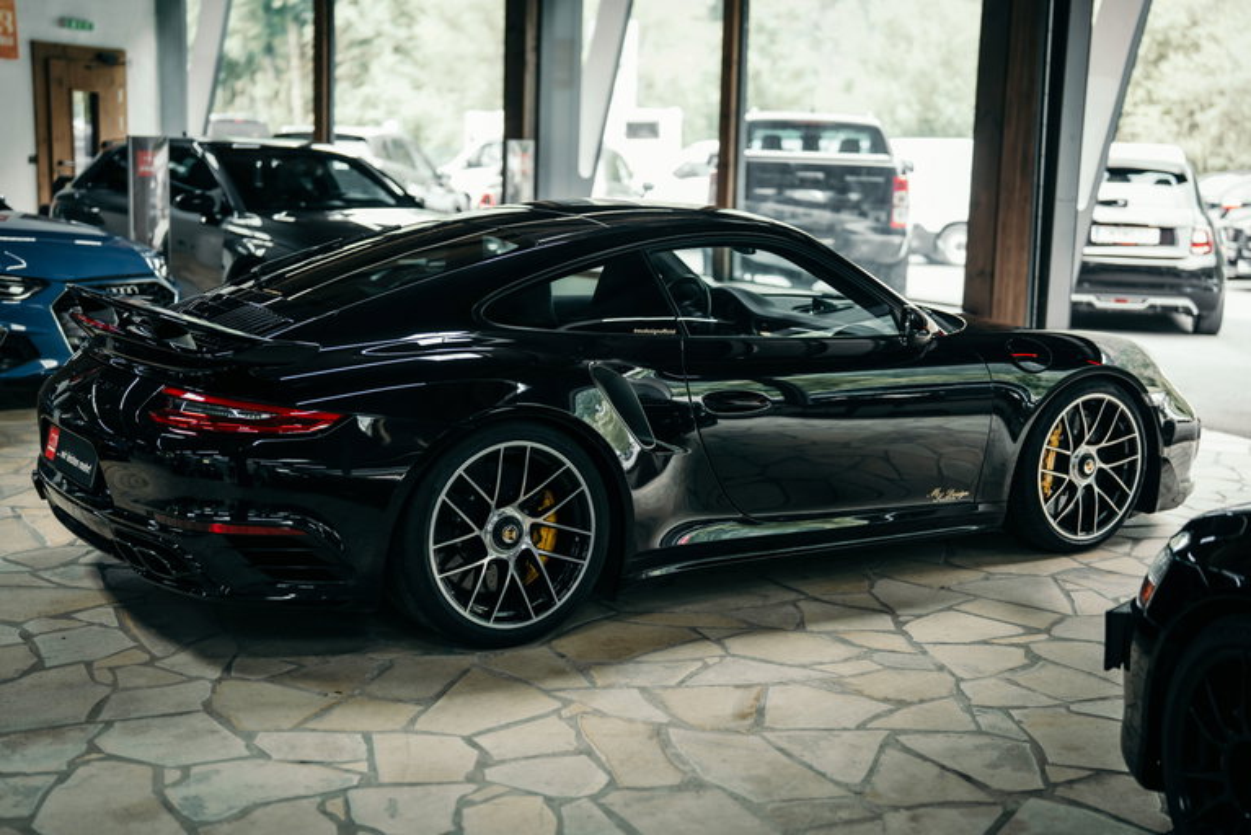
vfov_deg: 27.0
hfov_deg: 39.6
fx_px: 1738
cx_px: 626
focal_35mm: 50
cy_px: 418
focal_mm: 50
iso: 250
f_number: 1.8
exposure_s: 1/125
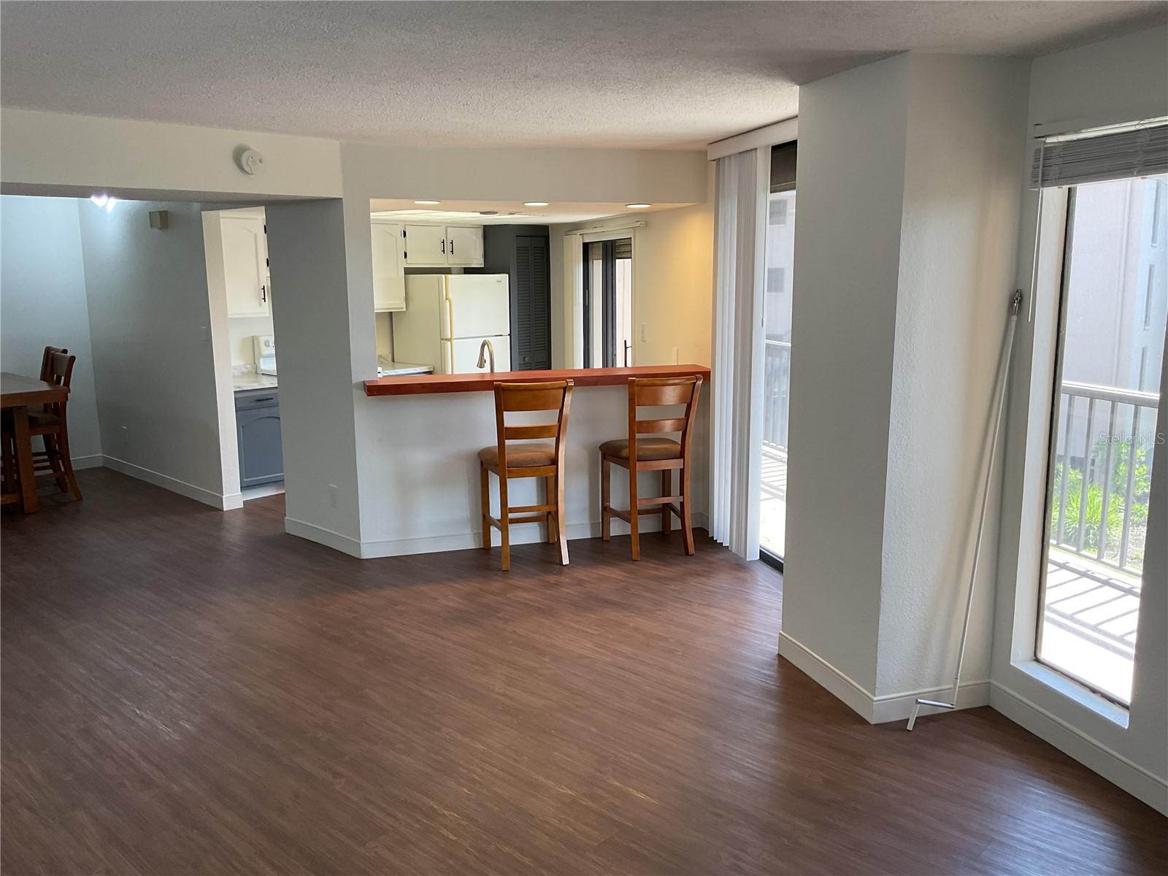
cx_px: 584
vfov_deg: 48.2
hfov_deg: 61.7
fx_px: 979
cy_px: 438
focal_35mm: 29
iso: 40
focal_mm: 3
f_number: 1.8
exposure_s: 1/60
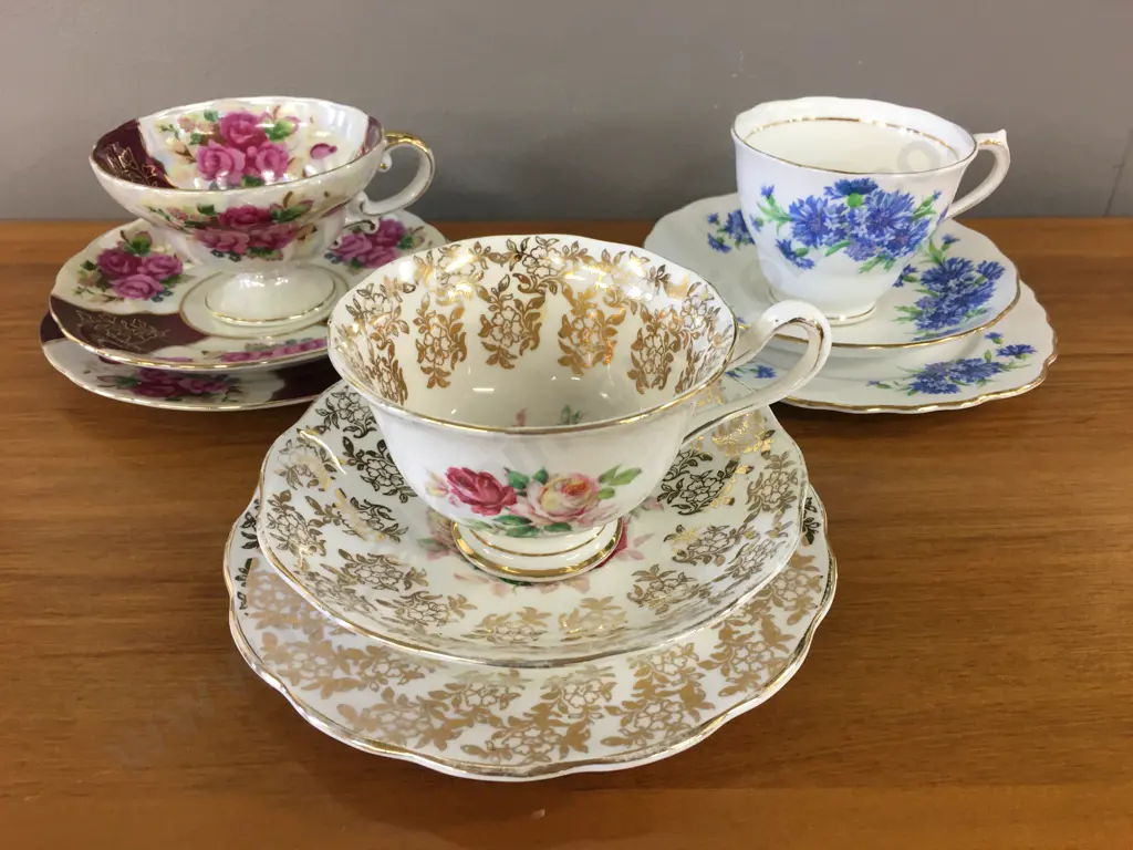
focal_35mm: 29
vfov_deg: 48.2
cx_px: 566
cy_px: 425
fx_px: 949
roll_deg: +0.1
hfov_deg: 61.7
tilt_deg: -33.3
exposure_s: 1/17
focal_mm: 4.15
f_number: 2.2
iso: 50
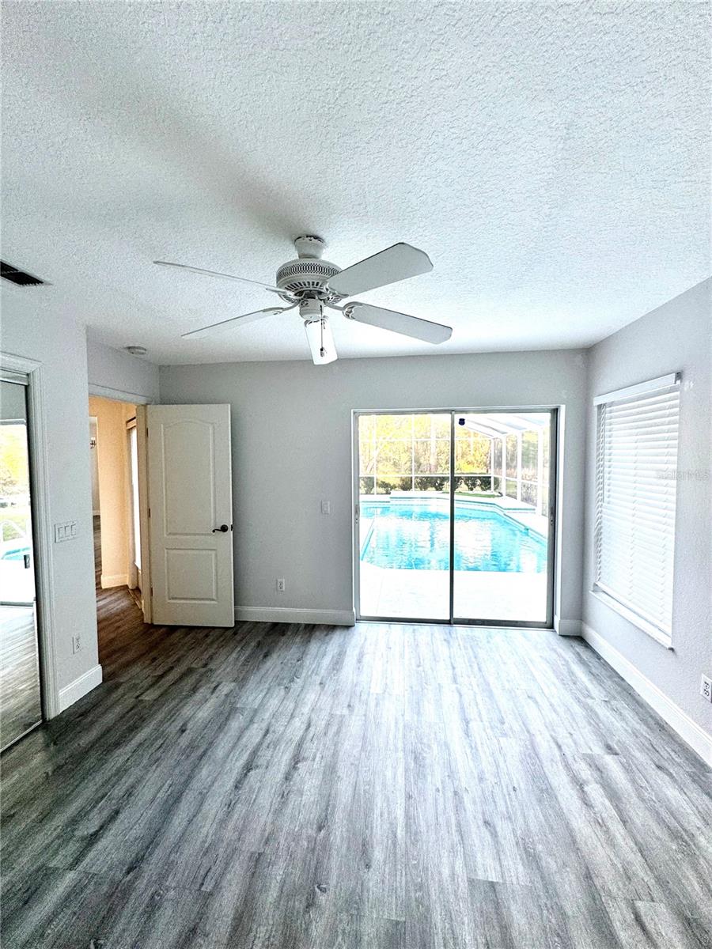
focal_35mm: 14
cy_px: 474
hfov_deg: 85.7
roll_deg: +0.7
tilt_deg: -2.1
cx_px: 356
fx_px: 384
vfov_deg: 102.1
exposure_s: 1/120
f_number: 2.2
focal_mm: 2.22
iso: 125
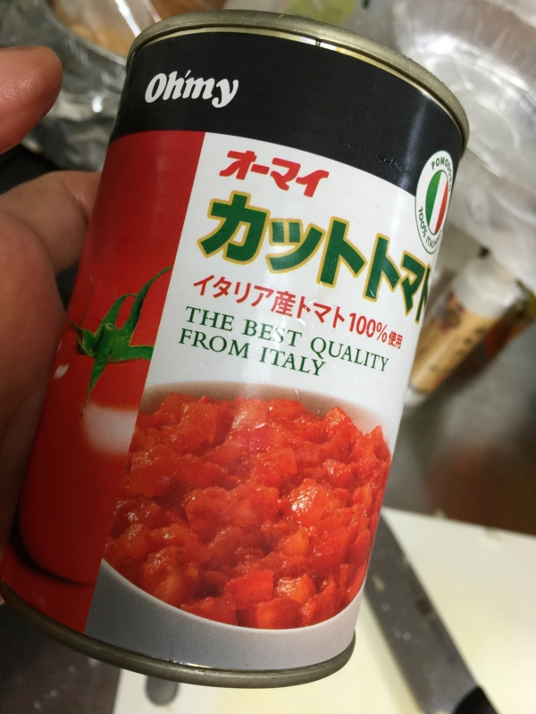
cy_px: 357
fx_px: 599
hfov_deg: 48.2
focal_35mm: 29
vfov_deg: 61.7
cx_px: 268
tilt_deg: -50.5
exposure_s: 1/15
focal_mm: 4.15
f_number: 2.2
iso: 32
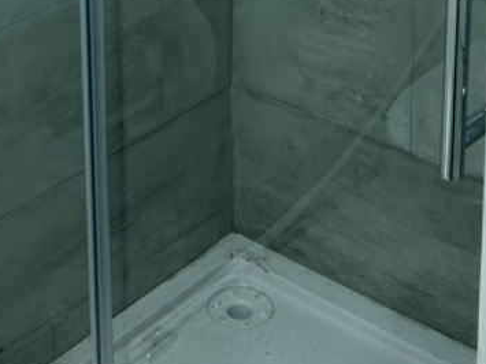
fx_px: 1235
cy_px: -185
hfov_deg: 22.2
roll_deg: +0.4
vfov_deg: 15.5
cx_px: 181
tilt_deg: -13.2
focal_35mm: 88
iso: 80
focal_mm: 5.7
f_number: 1.5
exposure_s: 1/100
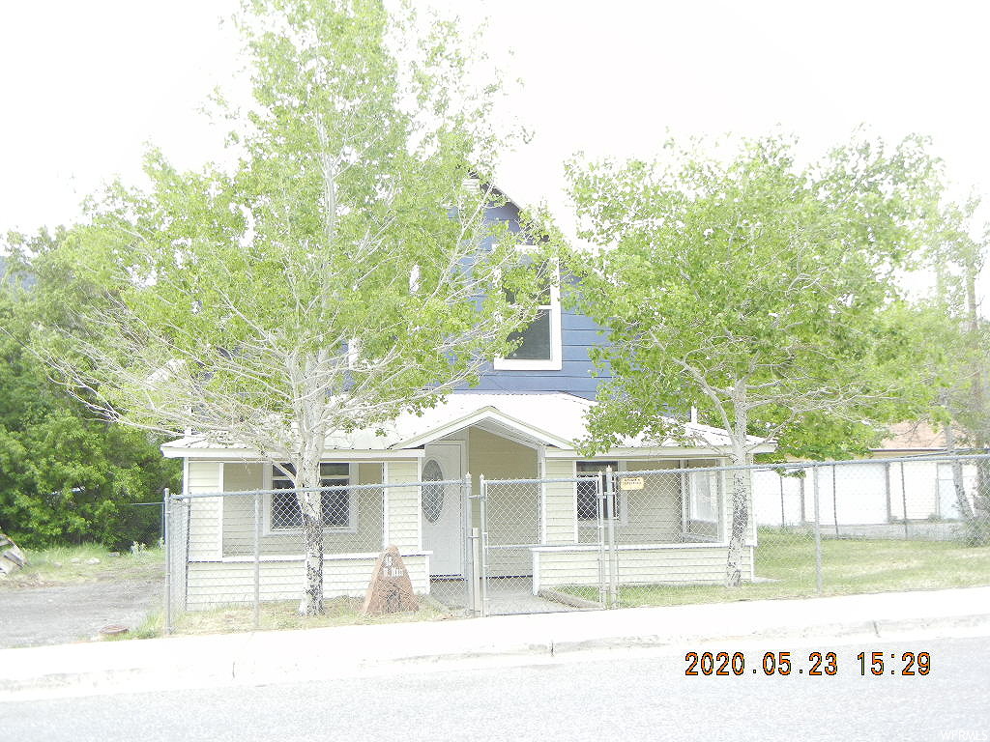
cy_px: 371
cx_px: 495
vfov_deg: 36.8
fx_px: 1115
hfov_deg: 47.9
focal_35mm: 39
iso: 160
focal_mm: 7.1
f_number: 3.7
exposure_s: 1/160
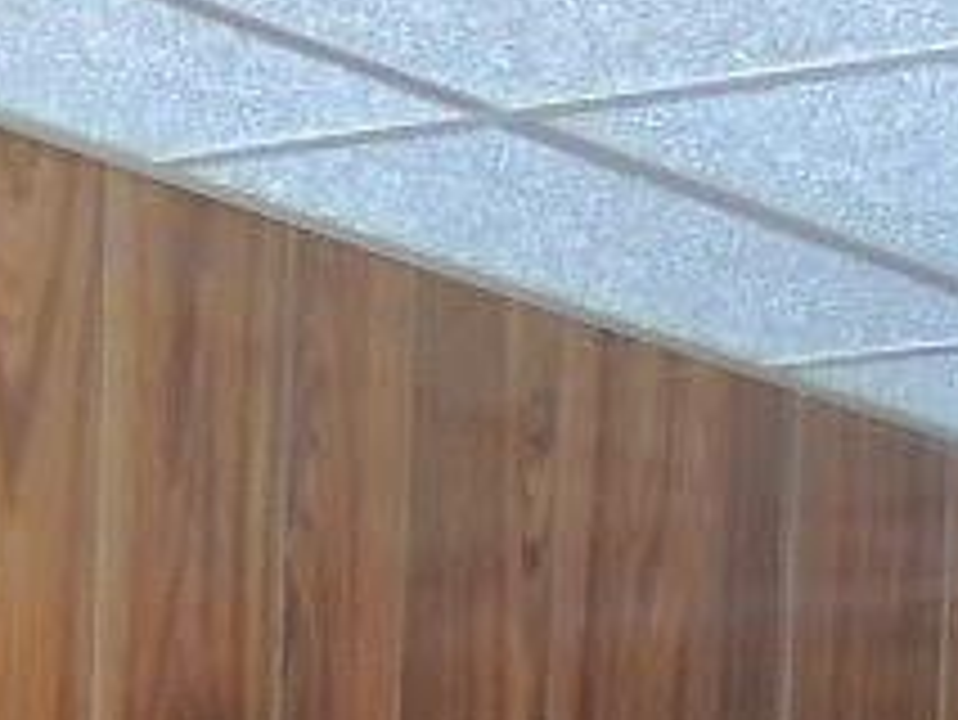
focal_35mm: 300
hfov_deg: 6.5
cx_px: -783
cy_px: 2295
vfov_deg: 4.7
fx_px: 8307
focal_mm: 7.1
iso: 800
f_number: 3.3
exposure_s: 1/30
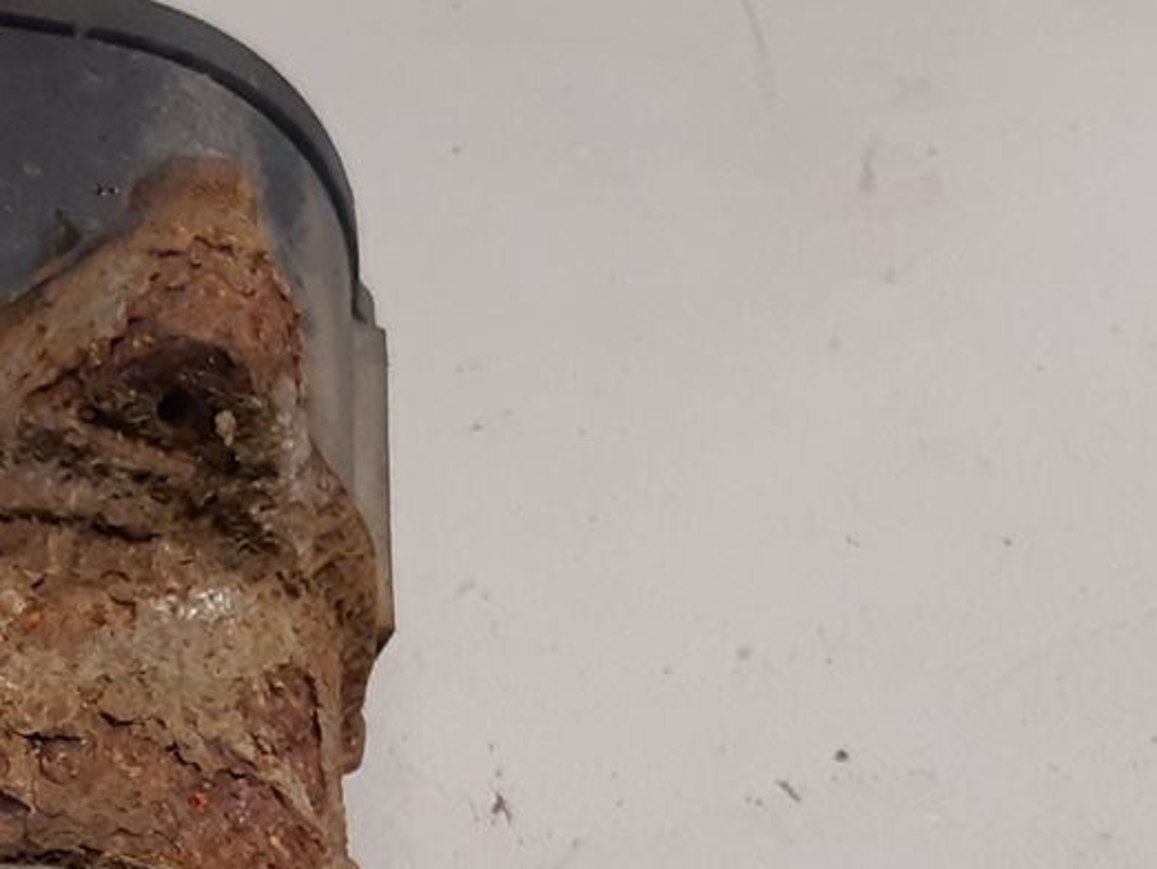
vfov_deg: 14.1
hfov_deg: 18.4
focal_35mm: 102
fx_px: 3411
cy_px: 1029
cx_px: -168
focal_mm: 3.93
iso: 160
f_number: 1.7
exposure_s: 1/50
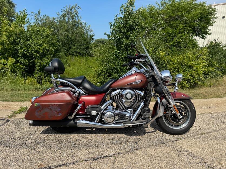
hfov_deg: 71.6
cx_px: 113
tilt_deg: -11.6
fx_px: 157
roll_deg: -1.1
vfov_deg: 56.8
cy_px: 84
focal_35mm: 24
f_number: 1.78
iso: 80
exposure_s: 1/3802
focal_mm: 6.76
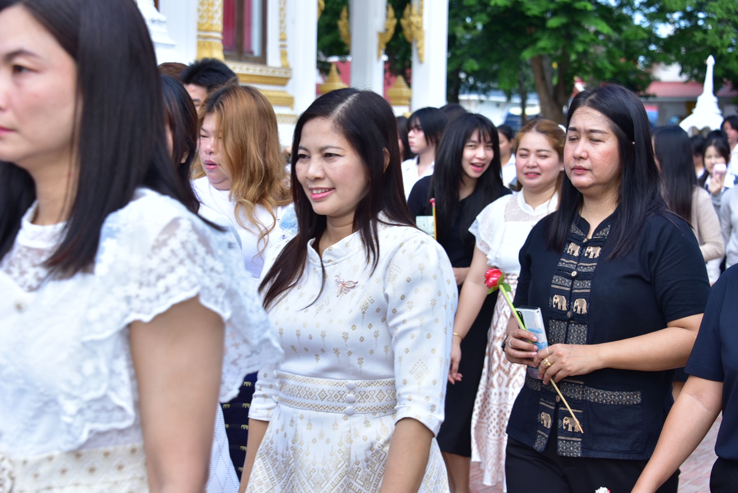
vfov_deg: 20.9
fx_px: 1333
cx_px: 369
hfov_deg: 30.9
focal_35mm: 65
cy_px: 246
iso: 125
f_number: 6.3
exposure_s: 1/200
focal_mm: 65
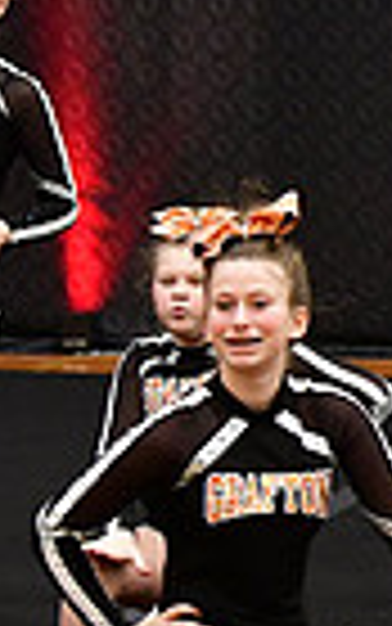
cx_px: 1190
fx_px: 7616
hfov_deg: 2.9
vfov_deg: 4.7
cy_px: 327
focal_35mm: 446
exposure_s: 1/500
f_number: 3.5
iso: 4000
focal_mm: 70
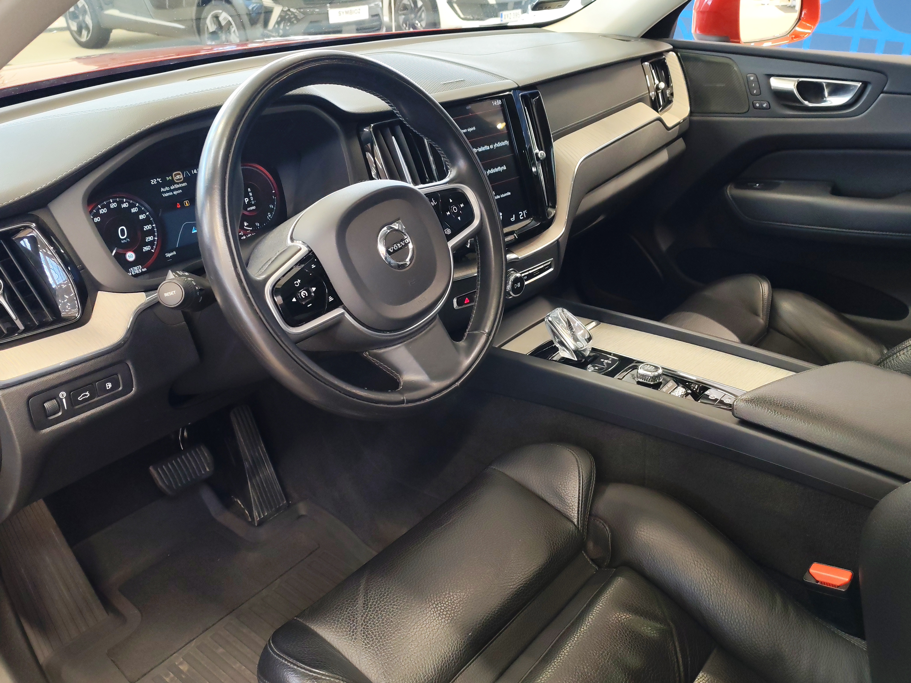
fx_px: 816
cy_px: 342
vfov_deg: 45.4
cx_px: 456
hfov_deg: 58.4
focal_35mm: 31
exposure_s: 1/50
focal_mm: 6.12
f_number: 1.9
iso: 872
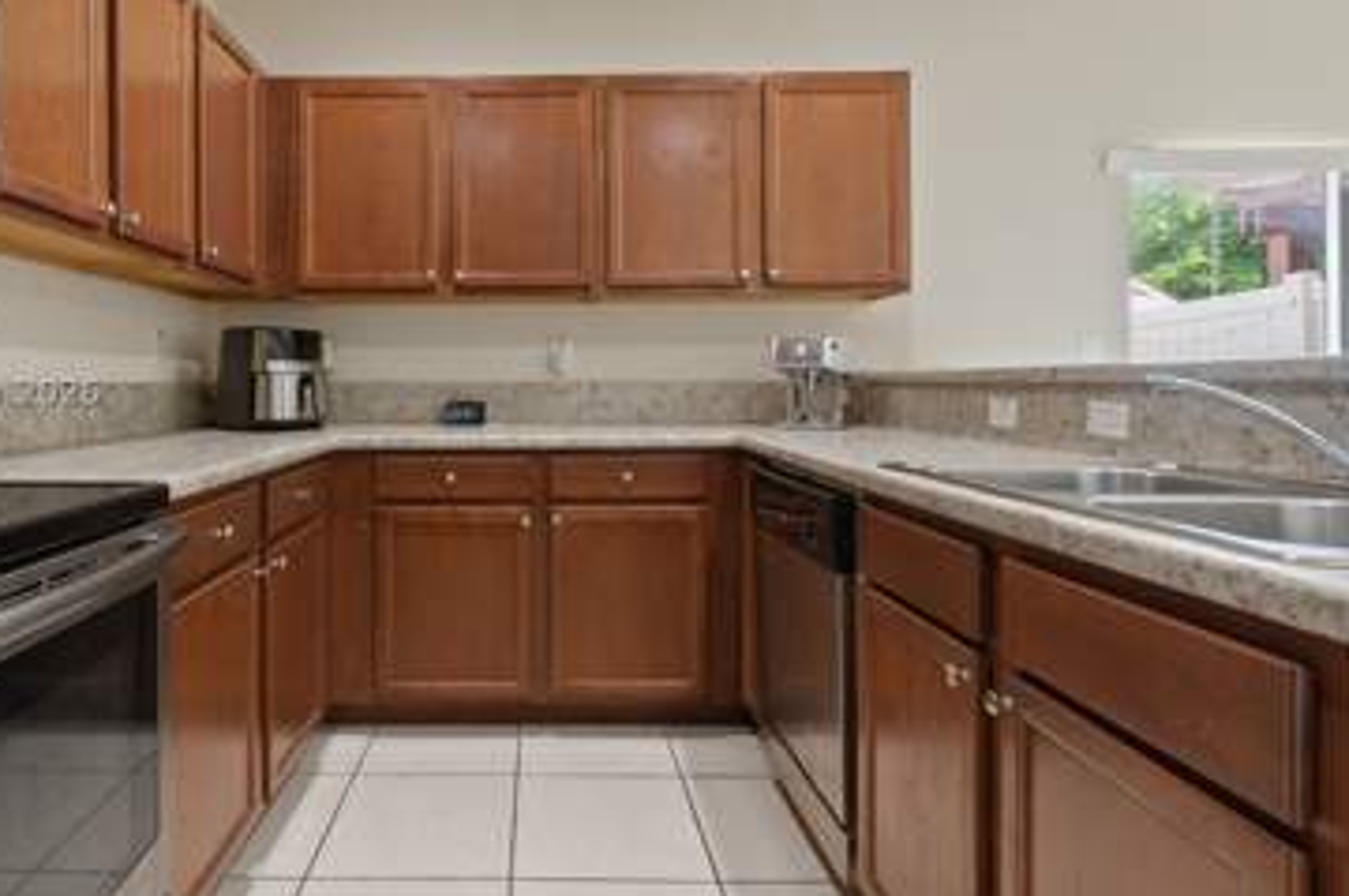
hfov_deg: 82.7
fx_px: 748
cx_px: 517
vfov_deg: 61.5
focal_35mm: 20
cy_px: 388
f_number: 9
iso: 100
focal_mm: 10
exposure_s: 13
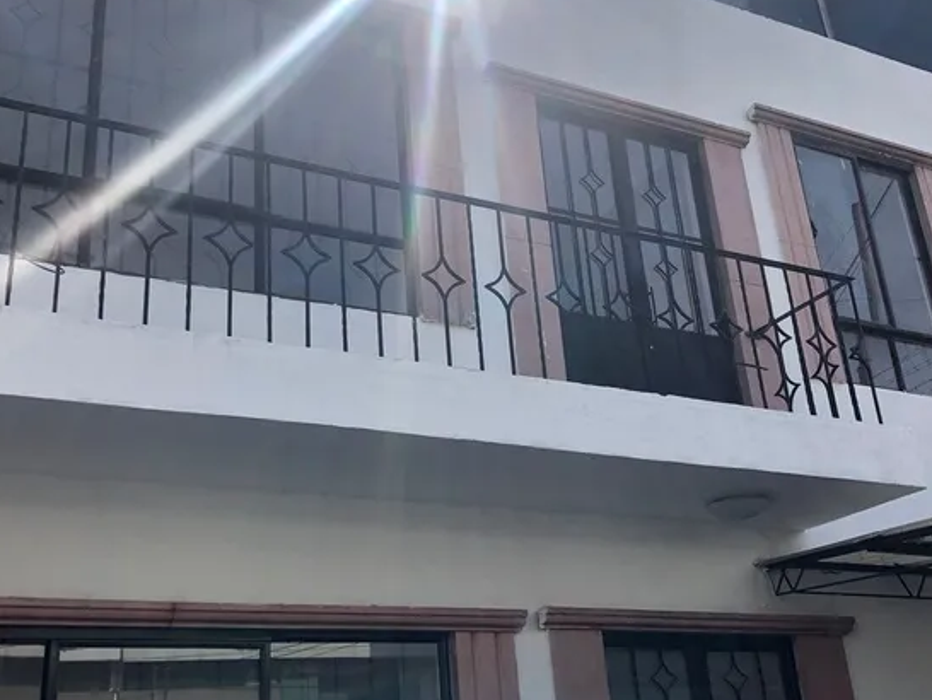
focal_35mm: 41
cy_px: 330
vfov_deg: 35.2
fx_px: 1104
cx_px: 435
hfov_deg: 45.7
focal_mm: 3.99
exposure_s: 1/1263
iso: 20
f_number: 1.8
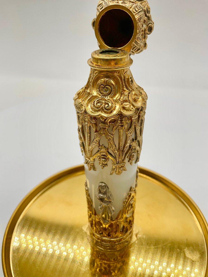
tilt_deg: -35.2
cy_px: 138
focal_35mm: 29
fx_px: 232
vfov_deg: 61.7
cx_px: 104
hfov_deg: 48.2
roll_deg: +0.6
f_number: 1.8
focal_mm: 3
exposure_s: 1/389
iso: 16
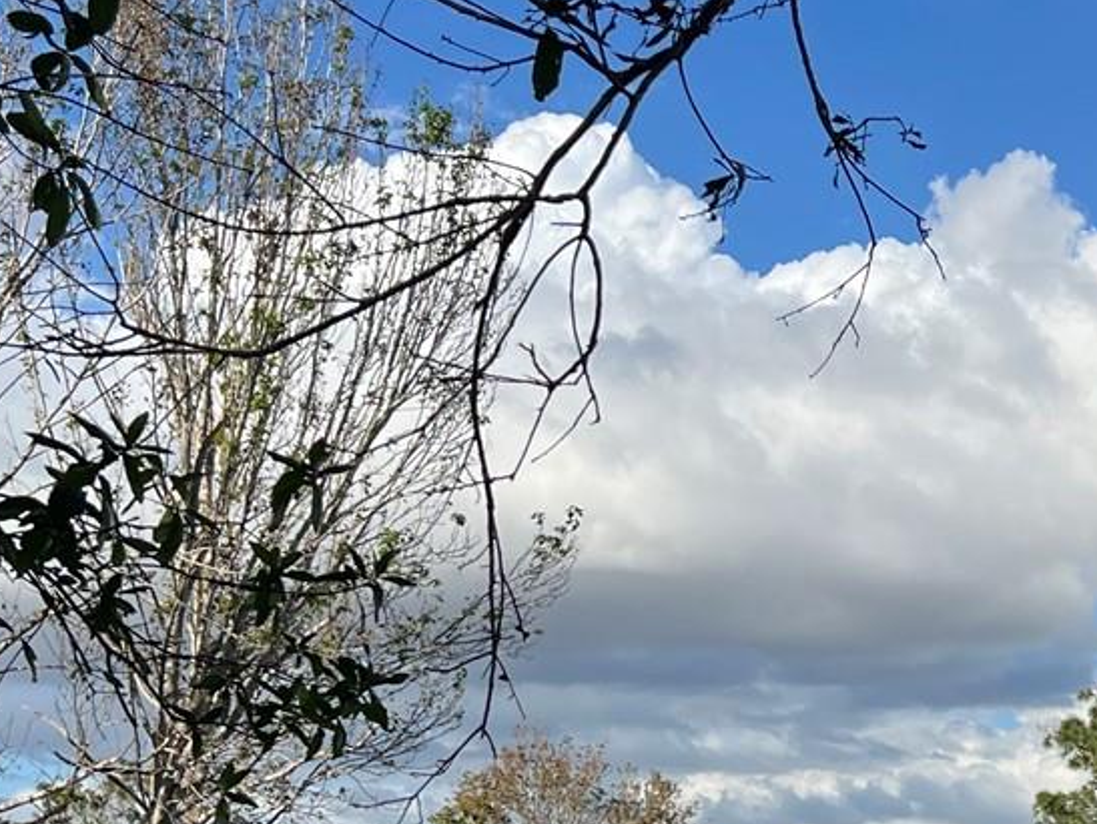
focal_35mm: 76
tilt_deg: +2.9
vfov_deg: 18.8
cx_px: 1125
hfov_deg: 24.4
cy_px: 840
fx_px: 2410
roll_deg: -1.1
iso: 50
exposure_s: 1/5882
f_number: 1.5
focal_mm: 5.7
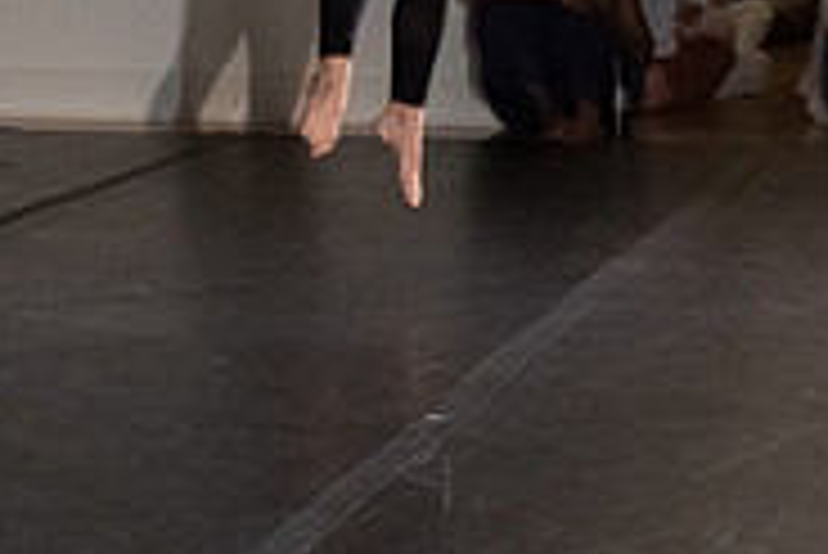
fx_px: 4189
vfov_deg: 7.5
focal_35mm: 182
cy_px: -163
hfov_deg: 11.3
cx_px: 291
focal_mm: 47
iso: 6400
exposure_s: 1/400
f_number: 4.5
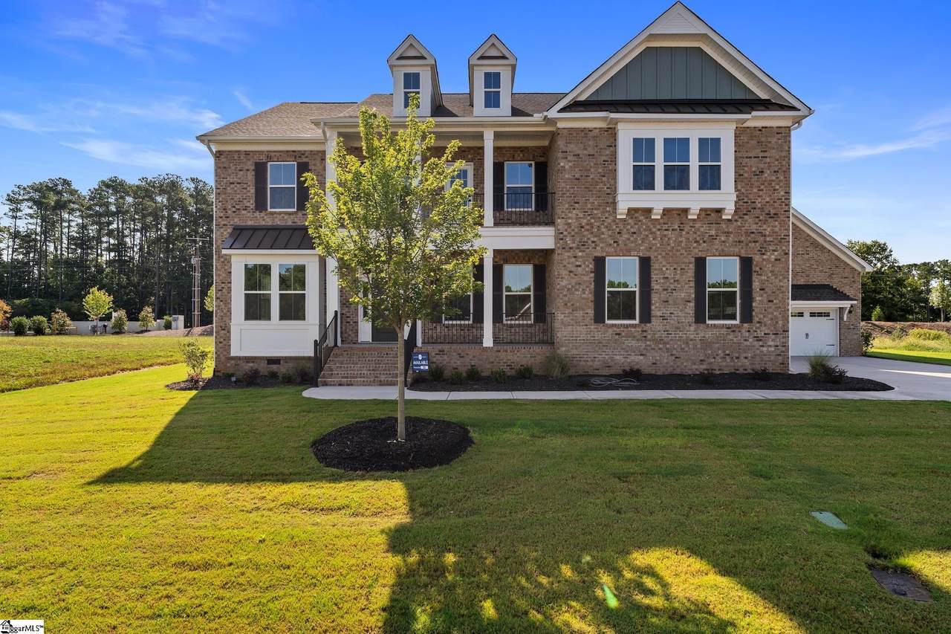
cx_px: 476
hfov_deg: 86.3
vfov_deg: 64.0
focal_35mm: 19
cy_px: 317
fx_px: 507
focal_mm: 19.2
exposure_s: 1/250
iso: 400
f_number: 5.6
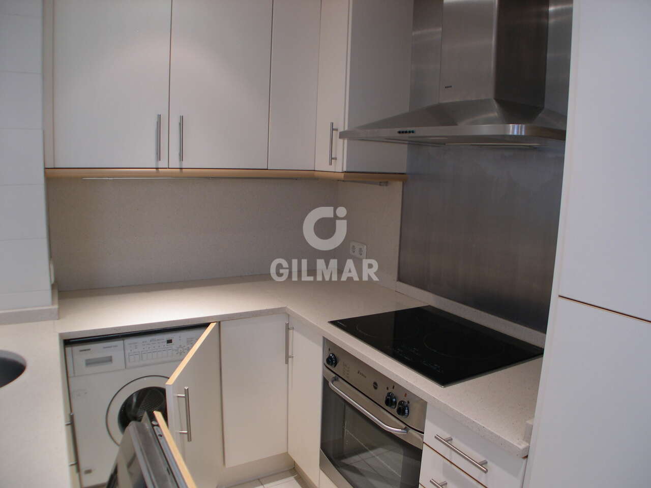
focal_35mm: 38
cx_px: 326
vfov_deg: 37.7
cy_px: 244
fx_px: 715
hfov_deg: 49.0
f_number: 2.8
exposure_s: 1/10.4
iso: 100
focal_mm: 8
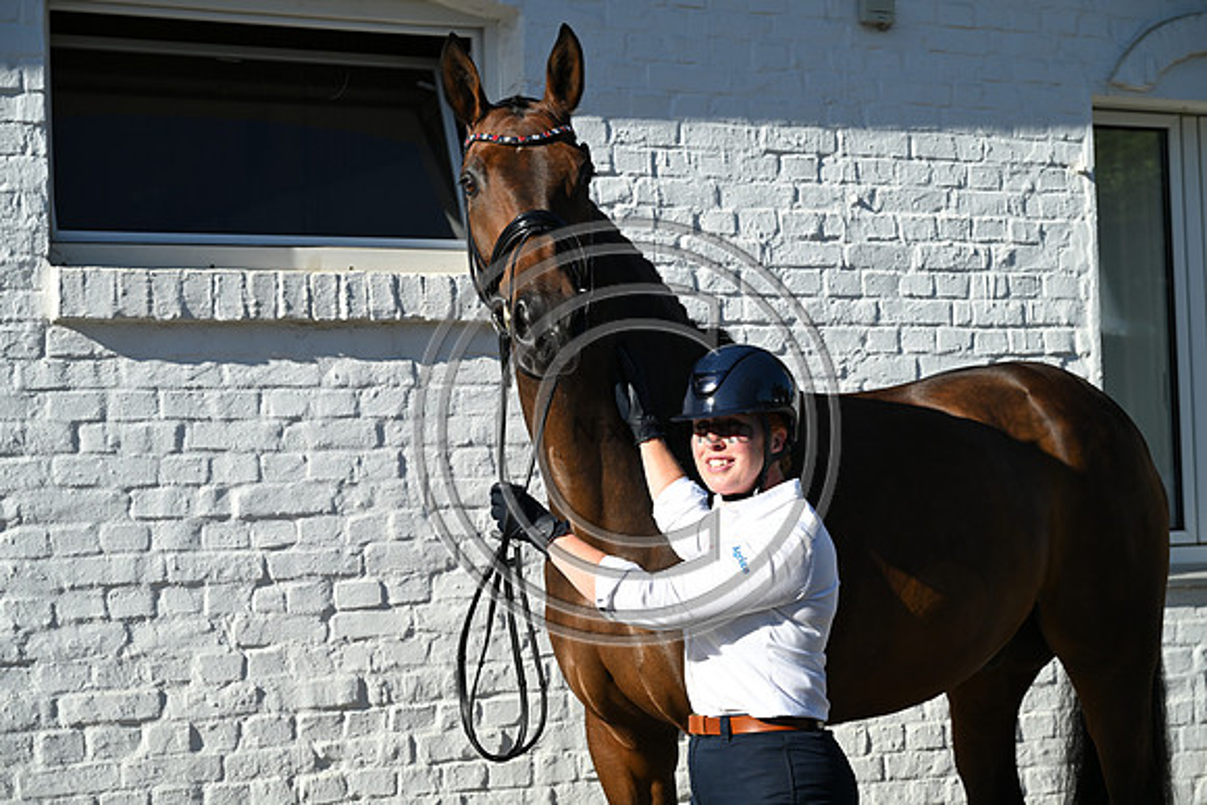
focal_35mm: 72
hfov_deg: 28.1
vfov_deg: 18.9
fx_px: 2414
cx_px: 604
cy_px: 402
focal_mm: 72
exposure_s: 1/1600
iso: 360
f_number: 5.6
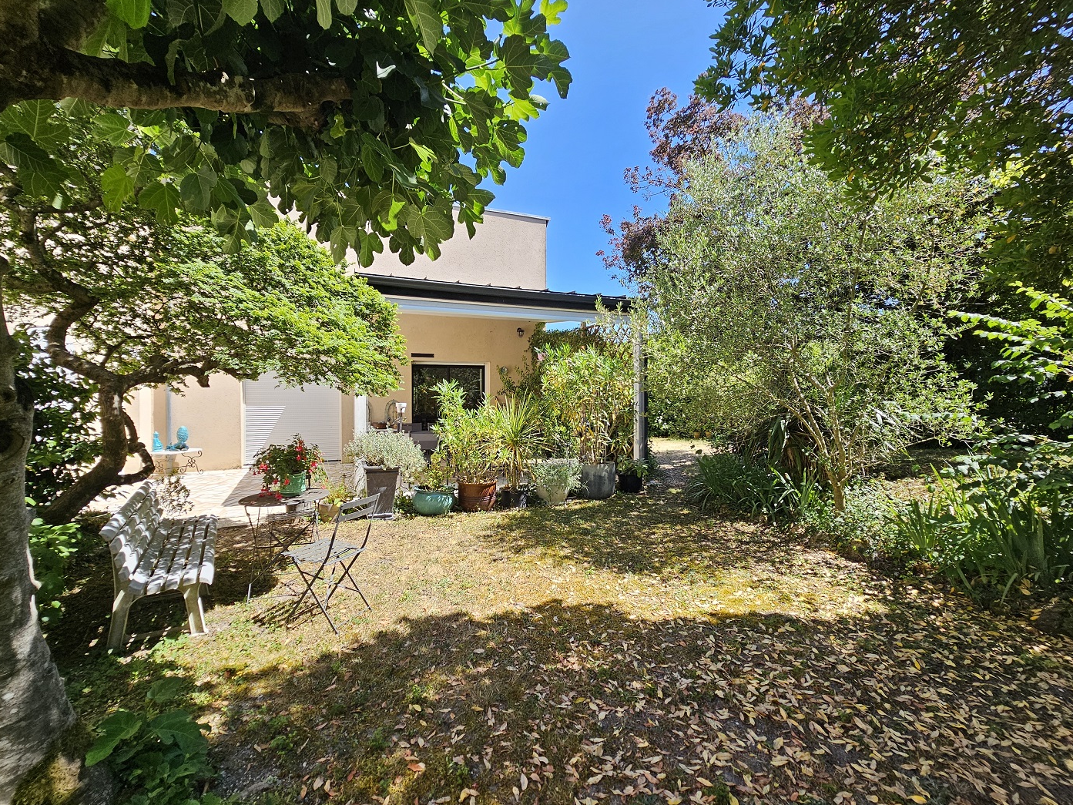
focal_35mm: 14
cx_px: 531
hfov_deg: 102.1
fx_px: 434
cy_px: 391
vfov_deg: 85.7
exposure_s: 1/643
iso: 50
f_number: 2.2
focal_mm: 2.2
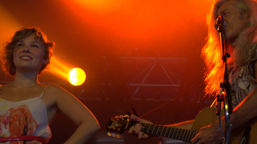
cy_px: 68
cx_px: 155
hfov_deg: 16.1
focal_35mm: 133
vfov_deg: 9.1
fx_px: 906
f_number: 5
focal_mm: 52
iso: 2500
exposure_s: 1/250
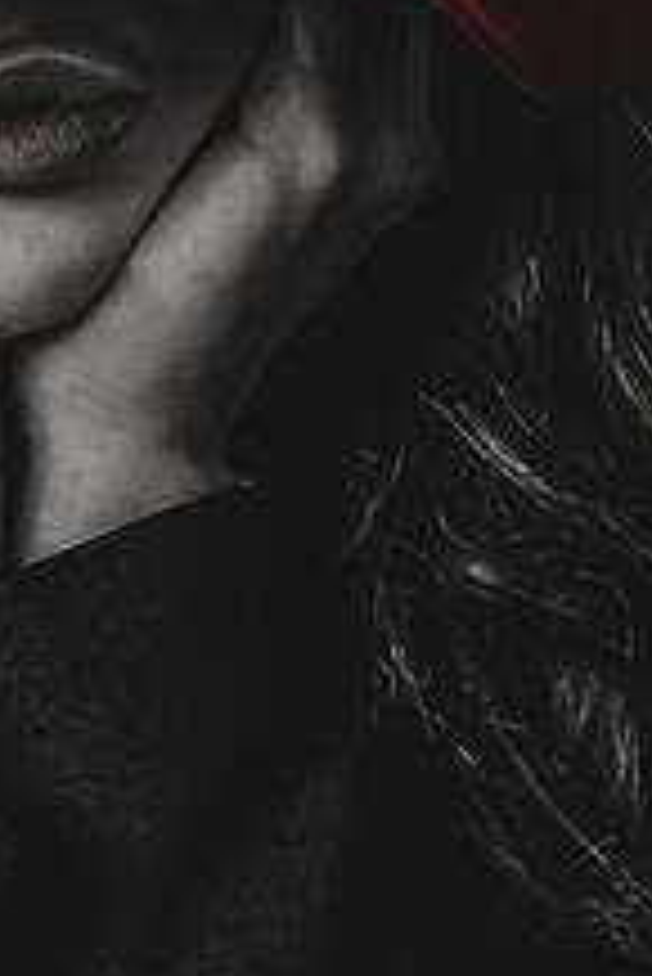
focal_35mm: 235
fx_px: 6374
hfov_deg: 5.8
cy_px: 499
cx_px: -54
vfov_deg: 8.8
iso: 100
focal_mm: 85
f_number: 5.6
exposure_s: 1/250
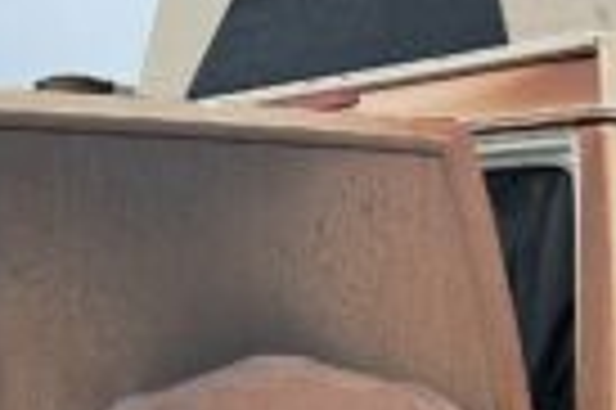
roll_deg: +0.4
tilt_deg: -8.5
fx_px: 1350
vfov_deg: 16.1
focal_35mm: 79
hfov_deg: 24.7
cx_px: 594
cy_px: 563
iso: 160
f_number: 1.5
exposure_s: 1/60
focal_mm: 5.7
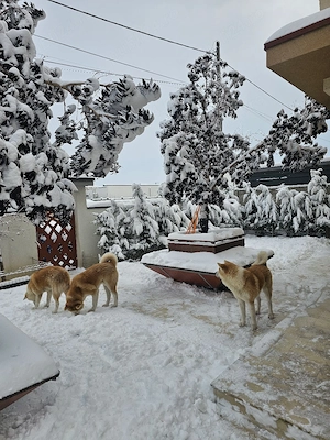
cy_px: 220
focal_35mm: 23
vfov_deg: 73.9
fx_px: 292
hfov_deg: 58.9
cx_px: 165
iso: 10
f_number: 1.7
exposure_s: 1/435
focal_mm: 6.3
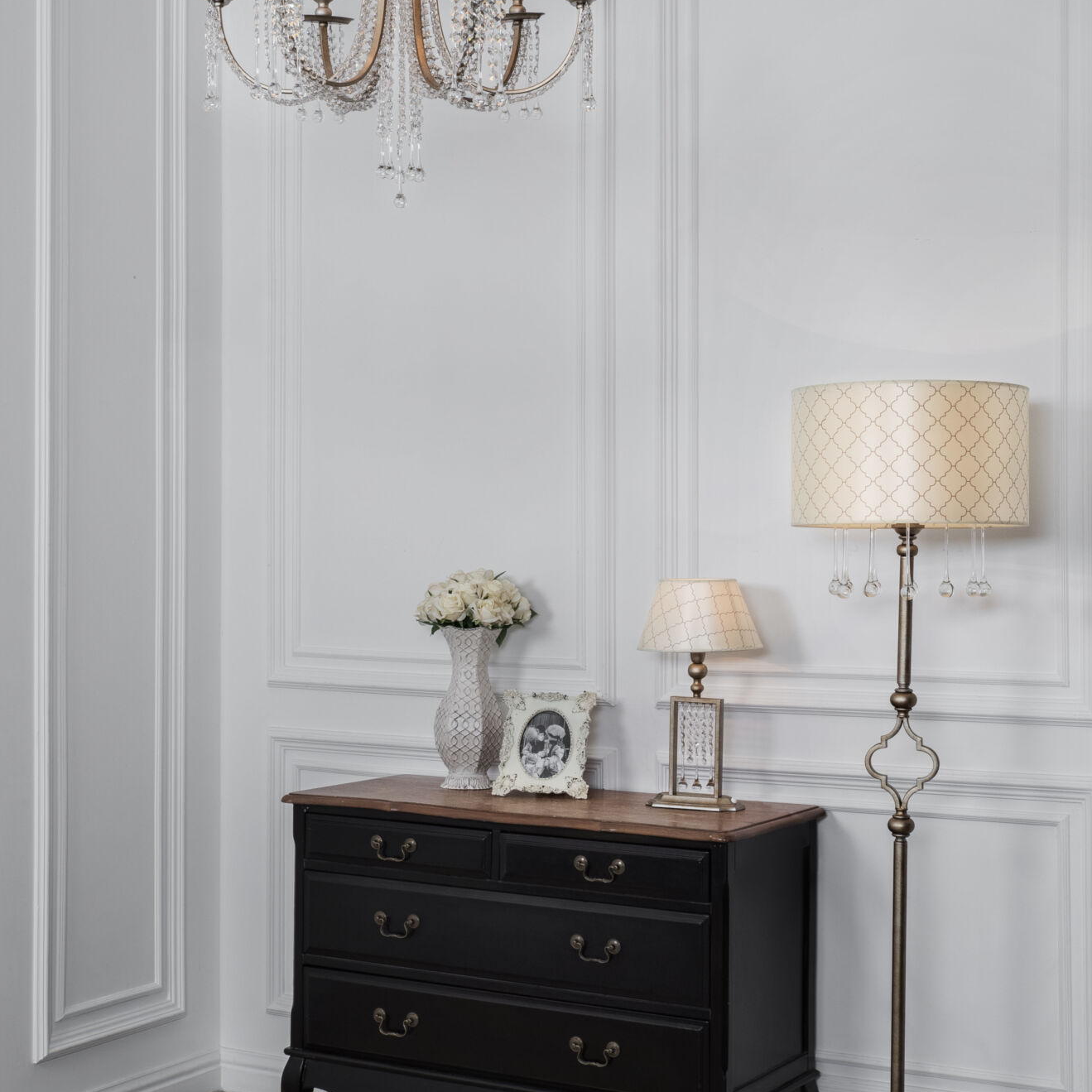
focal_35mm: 58
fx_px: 2070
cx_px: 546
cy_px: 504
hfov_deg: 29.6
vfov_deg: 29.5
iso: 320
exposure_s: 1/40
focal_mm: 45
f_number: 13
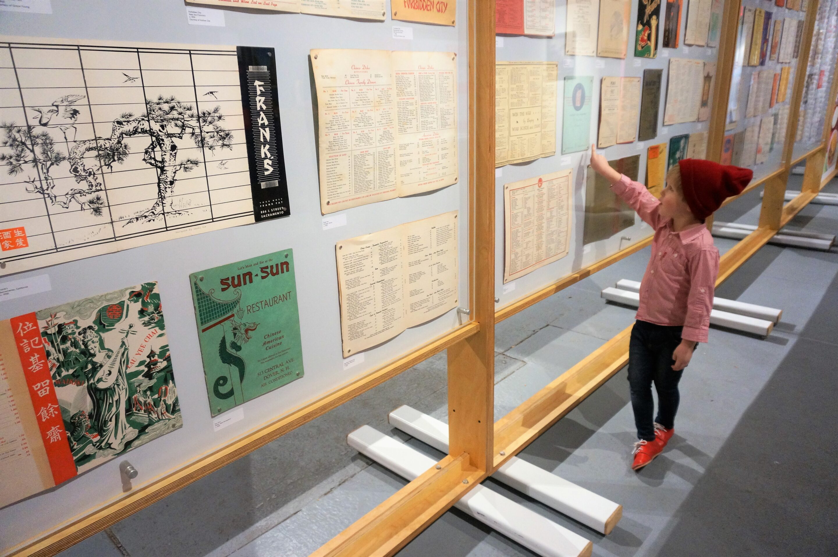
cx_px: 419
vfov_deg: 53.0
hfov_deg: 73.8
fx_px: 558
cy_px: 278
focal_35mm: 24
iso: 1250
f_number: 4
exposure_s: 1/160
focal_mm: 16
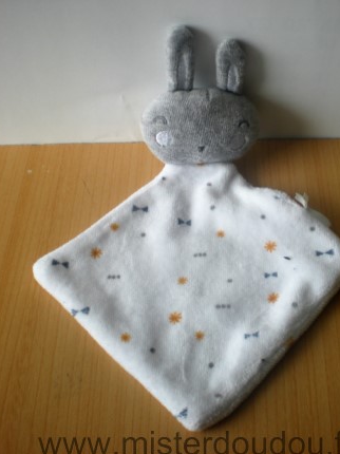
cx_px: 195
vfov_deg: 41.1
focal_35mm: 46
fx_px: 603
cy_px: 190
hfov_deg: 31.4
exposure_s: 1/107
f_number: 3.1
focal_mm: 6.3
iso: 64
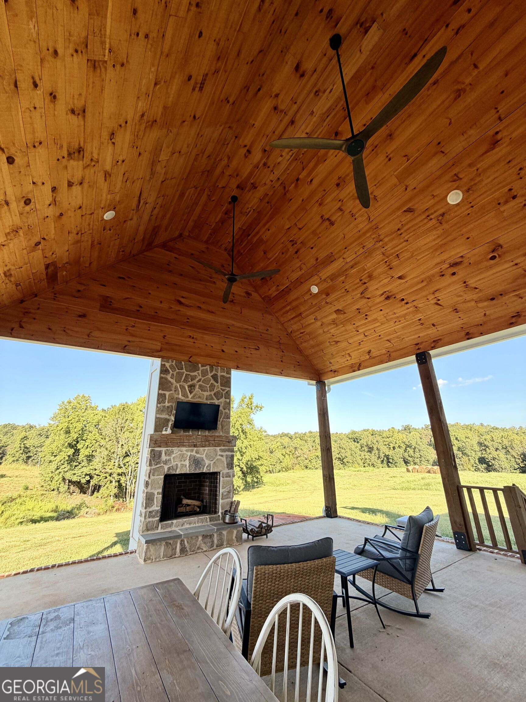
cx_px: 263
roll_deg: +0.7
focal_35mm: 14
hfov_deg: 85.7
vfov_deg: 102.1
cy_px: 351
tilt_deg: +20.3
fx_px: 284
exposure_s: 1/258
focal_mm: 2.22
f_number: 2.2
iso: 40
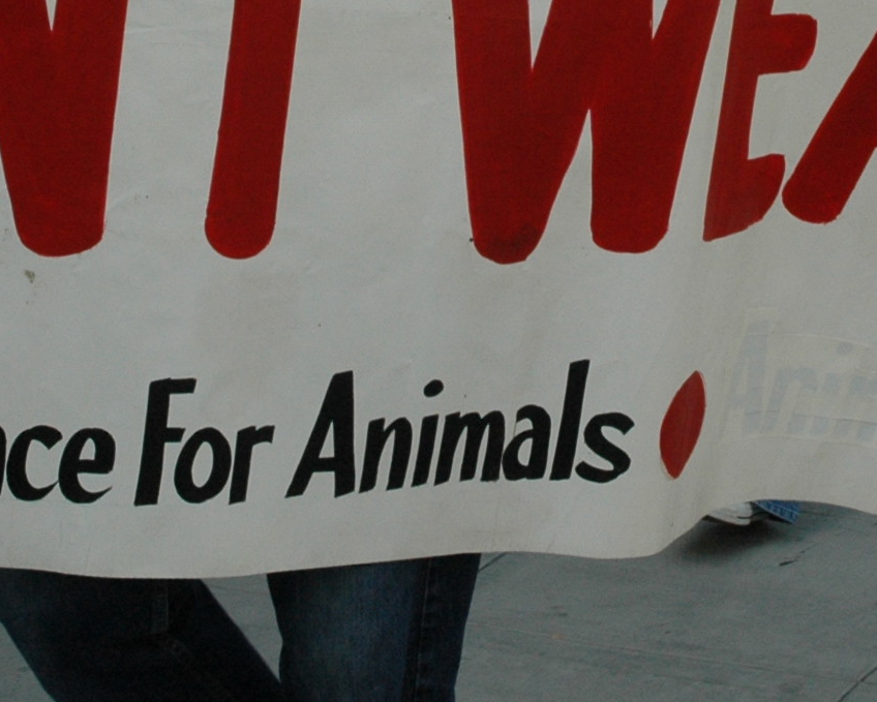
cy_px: -120
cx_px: 542
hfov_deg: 13.3
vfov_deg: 10.5
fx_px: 3756
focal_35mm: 145
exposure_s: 1/320
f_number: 10
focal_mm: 29
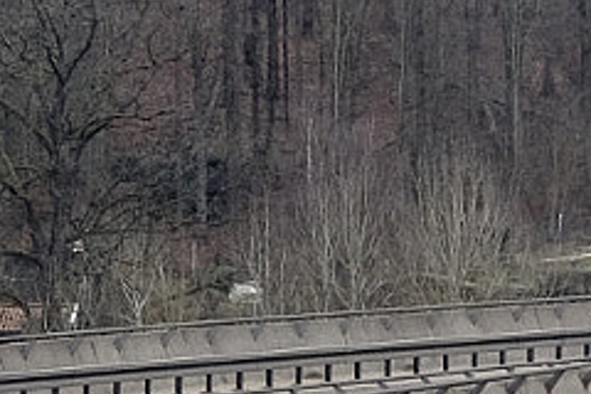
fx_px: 10522
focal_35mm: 641
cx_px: 778
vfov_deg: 2.1
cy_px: 428
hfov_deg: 3.2
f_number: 6.4
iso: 400
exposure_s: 1/90
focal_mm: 63.8
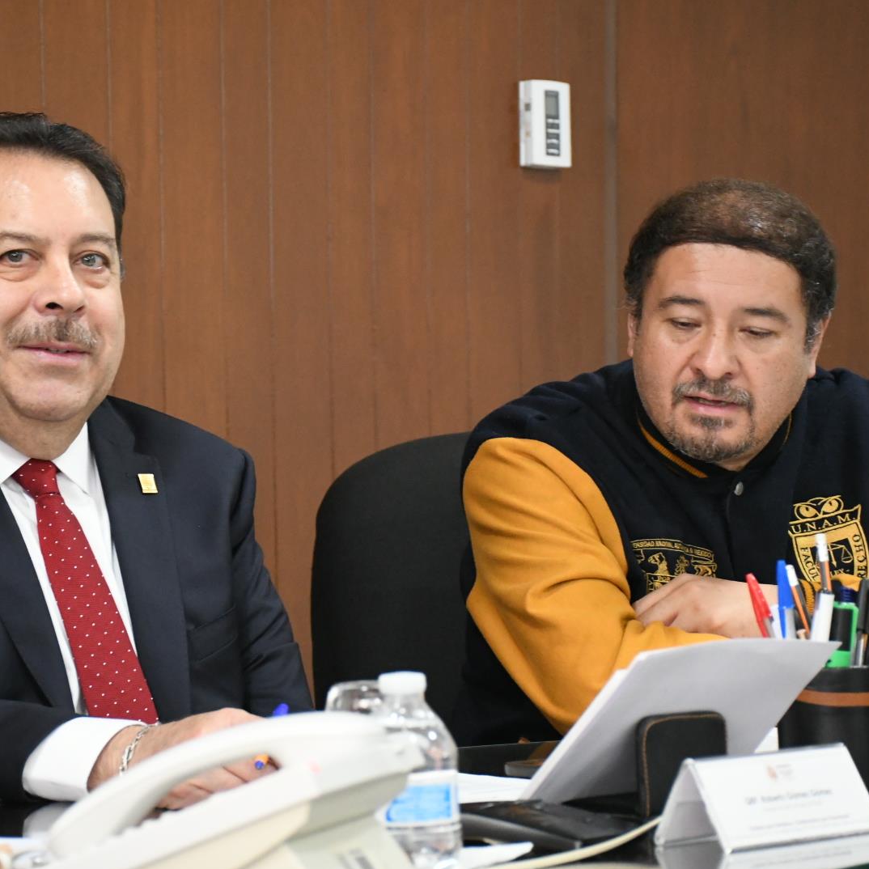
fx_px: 2840
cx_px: 344
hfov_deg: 17.4
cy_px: 436
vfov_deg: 17.4
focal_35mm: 100
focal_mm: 52
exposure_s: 1/100
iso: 5000
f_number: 5.6
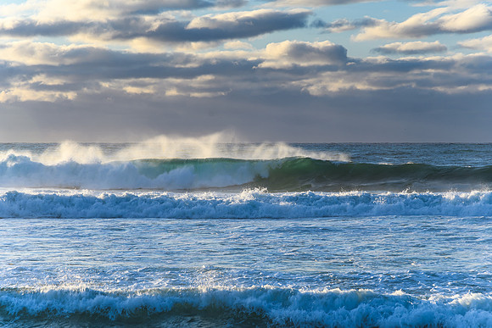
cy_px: 164
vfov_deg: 11.2
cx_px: 246
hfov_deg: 16.7
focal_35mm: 122
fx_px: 1672
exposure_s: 1/40
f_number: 10
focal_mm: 80
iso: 50
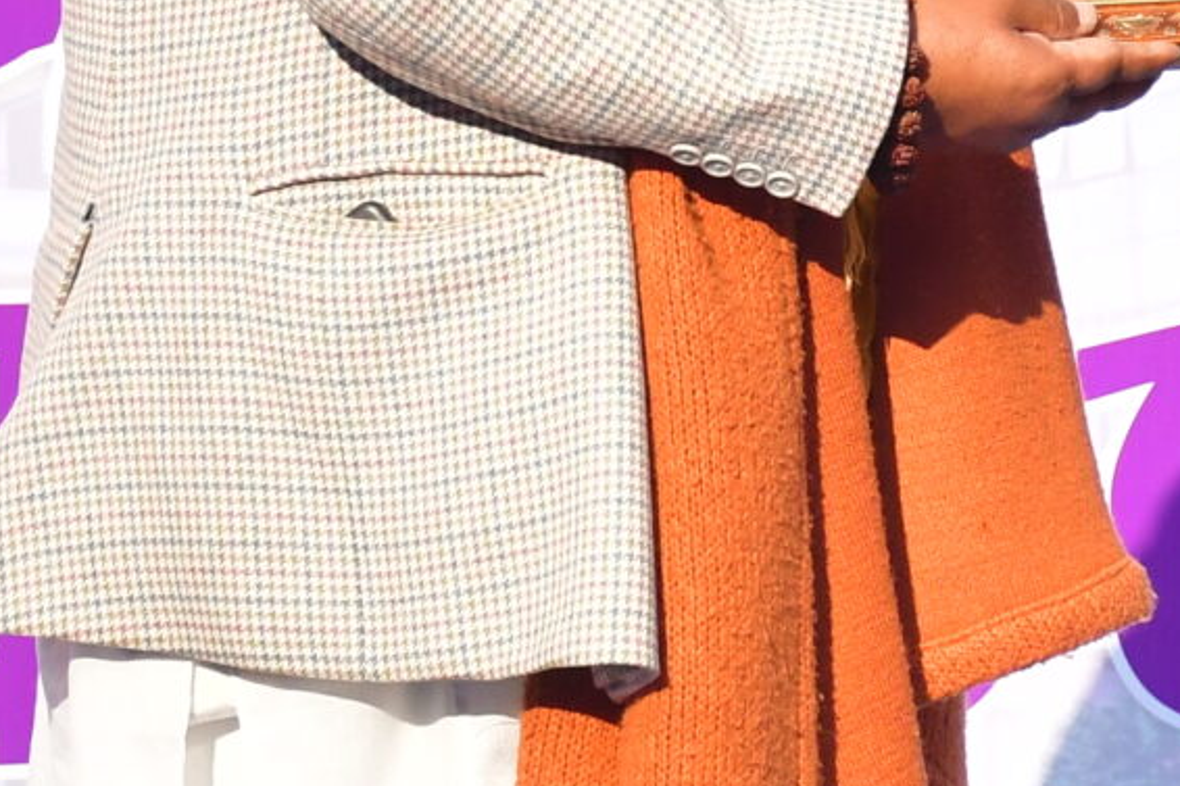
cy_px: -326
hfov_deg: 6.7
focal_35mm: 303
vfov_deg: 4.5
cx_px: 1609
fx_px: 9928
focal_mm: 45
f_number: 5
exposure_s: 1/2000
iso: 800
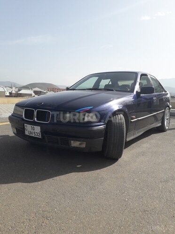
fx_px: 182
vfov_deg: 65.3
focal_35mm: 27
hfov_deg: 51.4
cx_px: 88
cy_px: 117
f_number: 1.9
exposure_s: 1/1681
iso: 40
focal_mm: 3.6
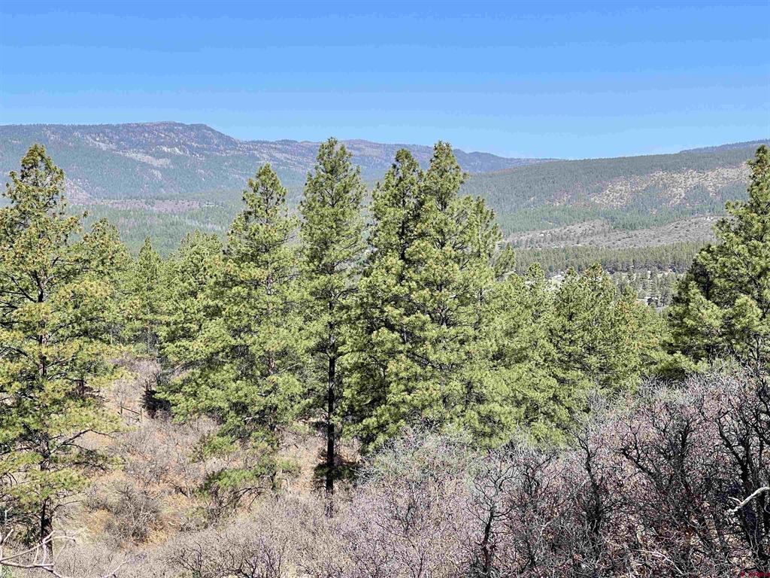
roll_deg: +1.0
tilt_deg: -3.1
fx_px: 1424
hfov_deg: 30.3
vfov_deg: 22.9
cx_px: 385
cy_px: 289
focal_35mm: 64
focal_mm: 7.5
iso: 20
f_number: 2.2
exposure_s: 1/1014
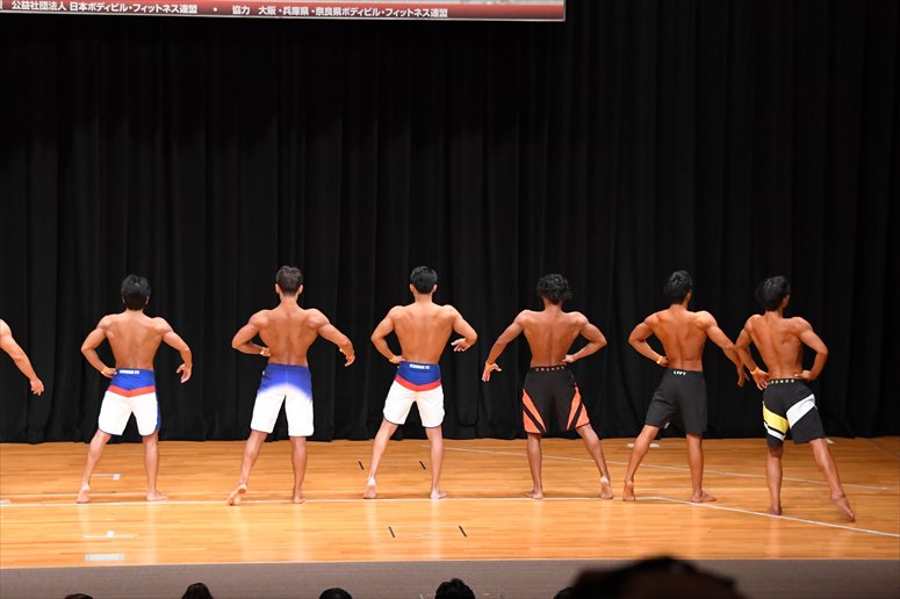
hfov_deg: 16.1
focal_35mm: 127
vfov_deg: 10.8
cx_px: 450
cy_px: 300
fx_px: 3173
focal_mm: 85
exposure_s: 1/400
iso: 5000
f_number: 5.6
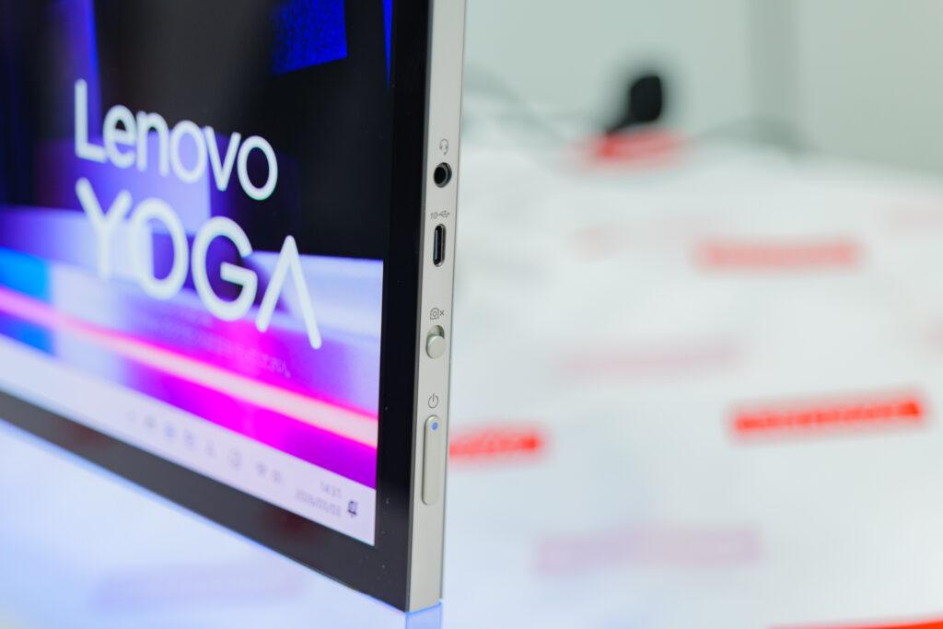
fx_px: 1677
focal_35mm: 64
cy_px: 314
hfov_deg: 31.4
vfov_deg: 21.2
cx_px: 472
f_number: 4
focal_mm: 64
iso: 500
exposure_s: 1/80
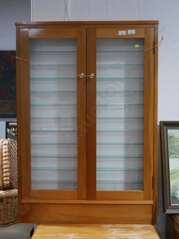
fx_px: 276
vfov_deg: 46.8
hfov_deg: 36.0
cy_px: 120
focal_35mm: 40
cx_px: 90
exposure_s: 1/60
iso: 640
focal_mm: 20
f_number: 4.4
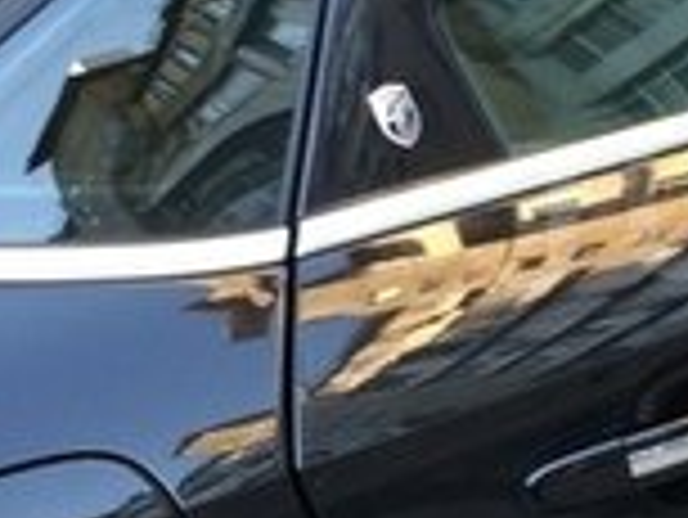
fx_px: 2486
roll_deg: +6.9
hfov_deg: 14.8
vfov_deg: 11.9
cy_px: 209
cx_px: 971
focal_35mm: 125
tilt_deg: -18.3
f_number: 2.2
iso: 32
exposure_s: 1/50
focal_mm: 4.15
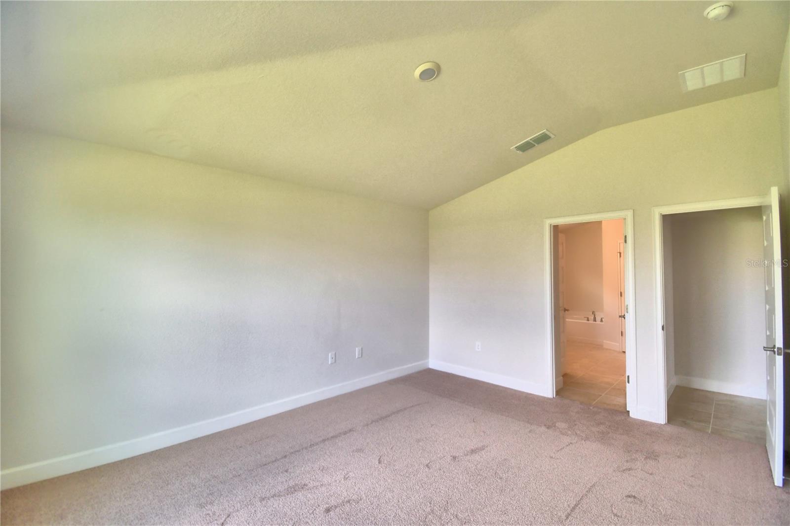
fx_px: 329
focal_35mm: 15
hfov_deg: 100.4
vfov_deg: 77.3
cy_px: 263
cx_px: 395
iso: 400
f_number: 4.5
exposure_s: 1/125
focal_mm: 10
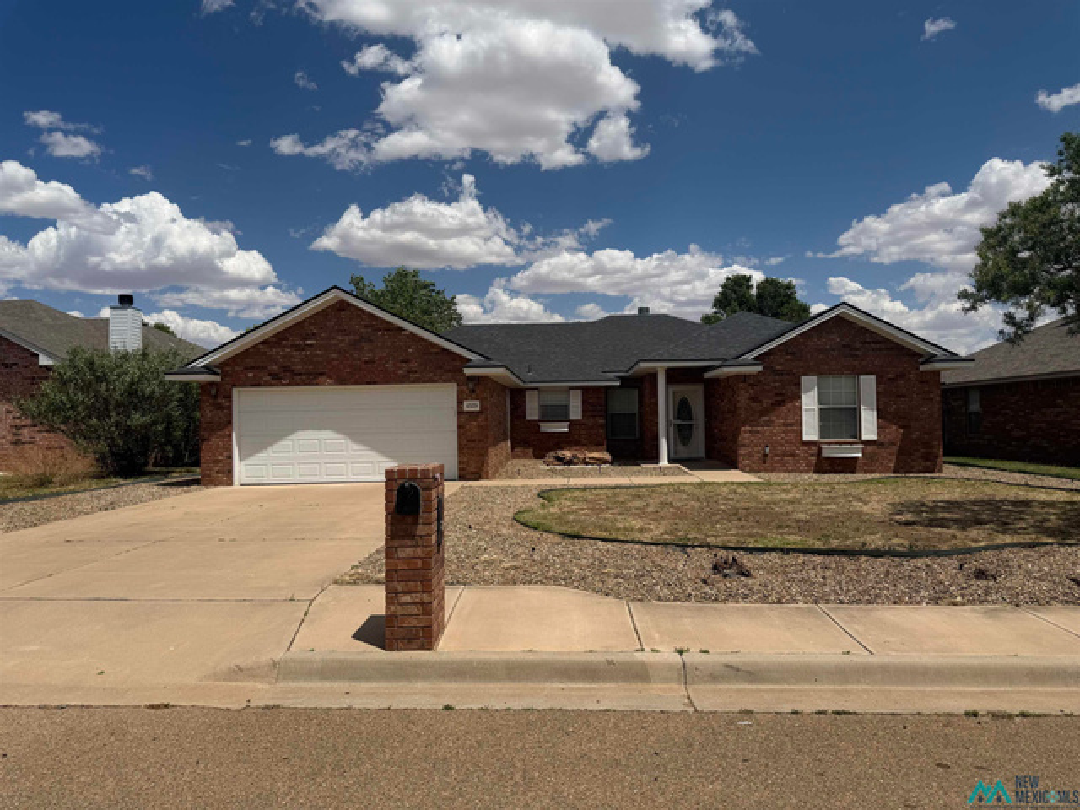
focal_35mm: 24
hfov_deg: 71.6
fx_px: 749
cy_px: 405
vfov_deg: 56.8
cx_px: 540
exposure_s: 1/10309
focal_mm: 6.76
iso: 80
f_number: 1.78
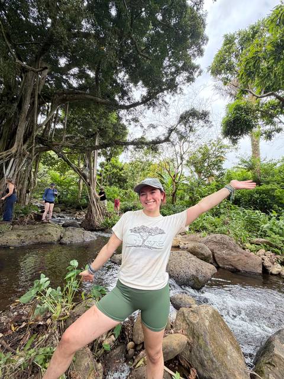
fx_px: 153
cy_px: 190
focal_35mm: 14
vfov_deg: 102.1
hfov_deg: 85.7
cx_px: 142
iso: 64
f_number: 2.2
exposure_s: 1/125
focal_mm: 2.22
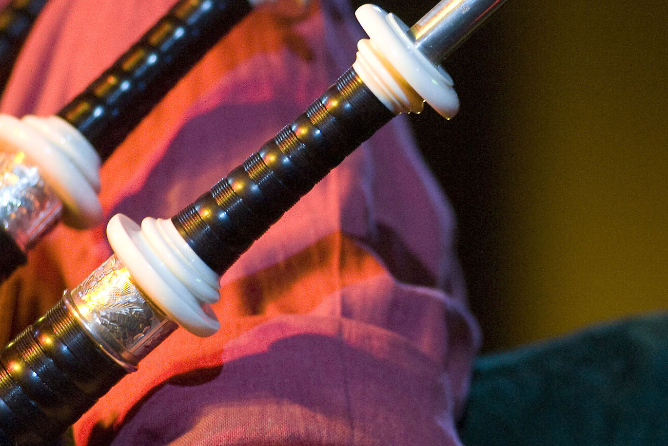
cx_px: 425
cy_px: 260
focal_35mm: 267
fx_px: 4954
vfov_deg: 5.1
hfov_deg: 7.7
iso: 6400
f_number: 3.2
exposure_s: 1/160
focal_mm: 145
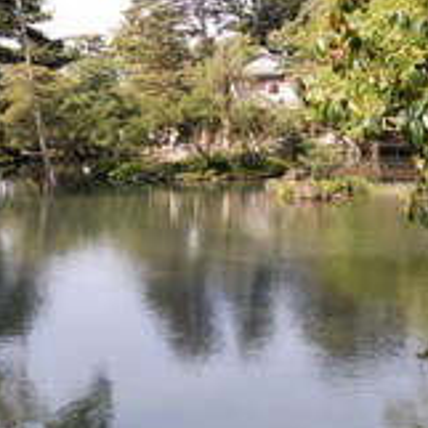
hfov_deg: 26.9
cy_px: 158
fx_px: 895
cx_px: 186
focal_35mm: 64
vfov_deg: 26.8
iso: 200
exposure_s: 1/200
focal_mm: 18
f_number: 7.1
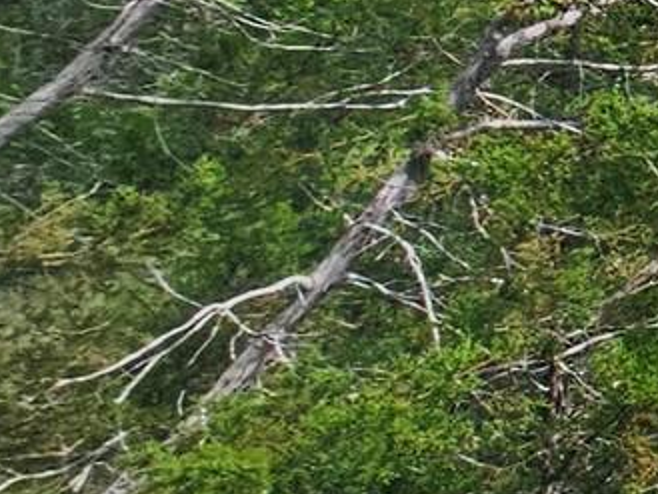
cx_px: 1898
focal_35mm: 81
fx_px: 1540
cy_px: -172
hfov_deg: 12.1
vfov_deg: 17.0
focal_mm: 2.2
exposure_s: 1/3945
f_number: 2.2
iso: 50
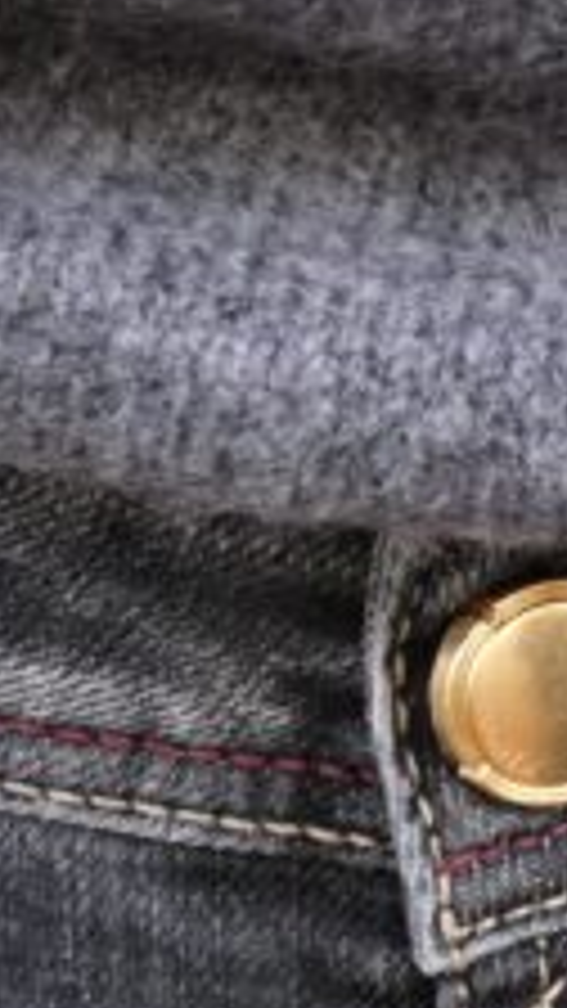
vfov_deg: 8.4
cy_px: 749
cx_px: 493
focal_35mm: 255
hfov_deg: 4.8
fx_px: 6816
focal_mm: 19
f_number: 5.1
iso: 400
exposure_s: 1/80
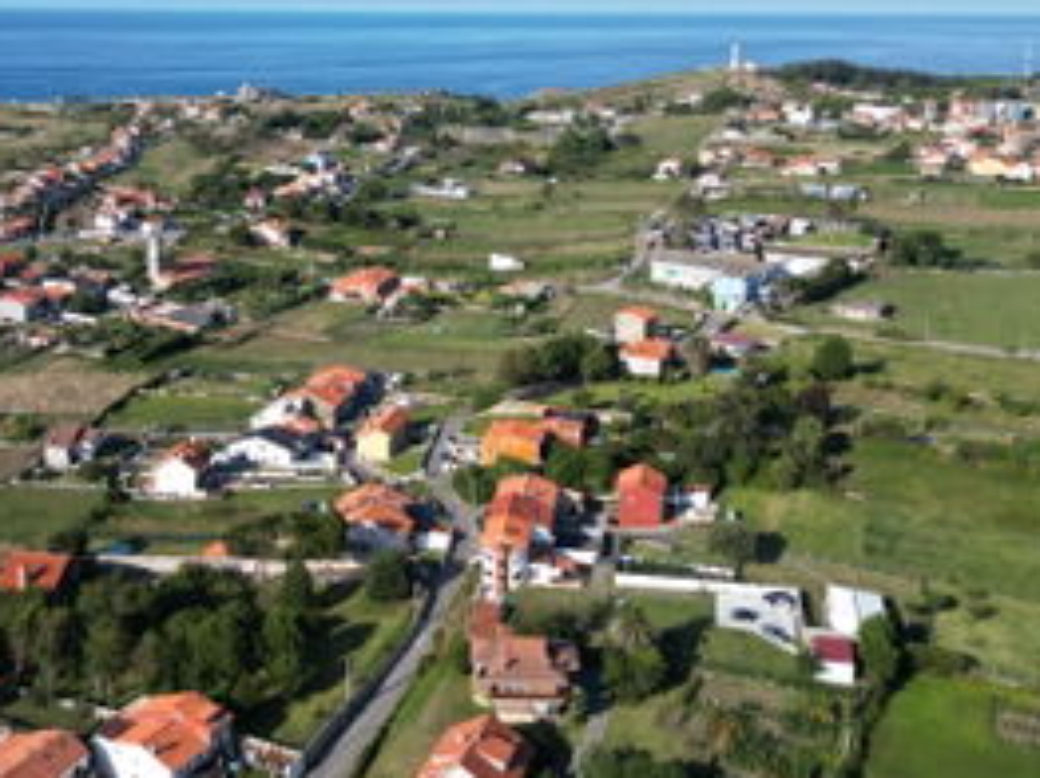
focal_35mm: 44
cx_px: 365
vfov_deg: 32.0
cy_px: 167
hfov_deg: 42.5
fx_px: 1321
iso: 100
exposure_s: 1/2500
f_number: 1.7
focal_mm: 6.72
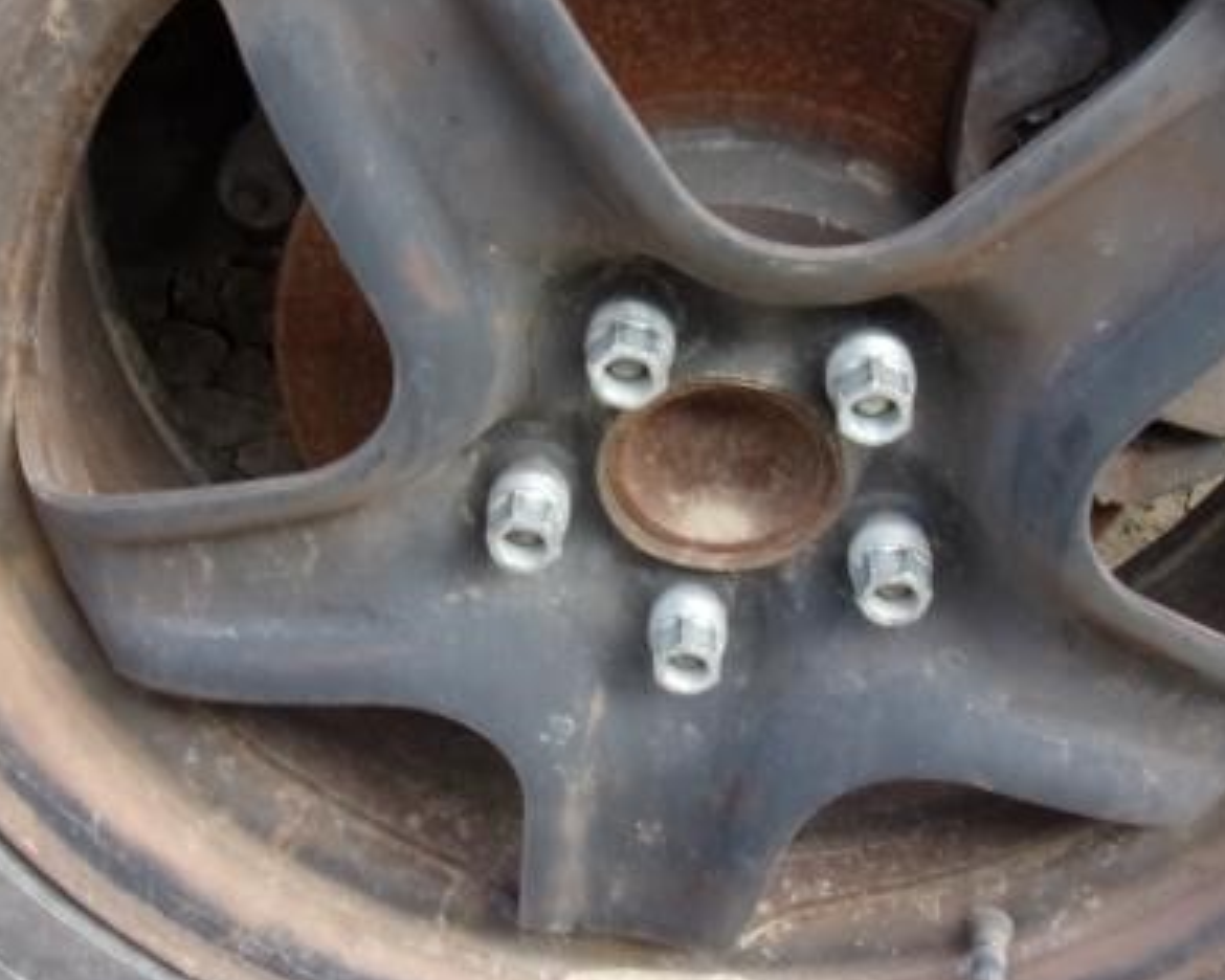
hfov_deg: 38.7
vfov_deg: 31.4
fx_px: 1740
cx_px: 691
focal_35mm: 48
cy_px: 430
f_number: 3.3
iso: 81
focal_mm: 4.3
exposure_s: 1/34
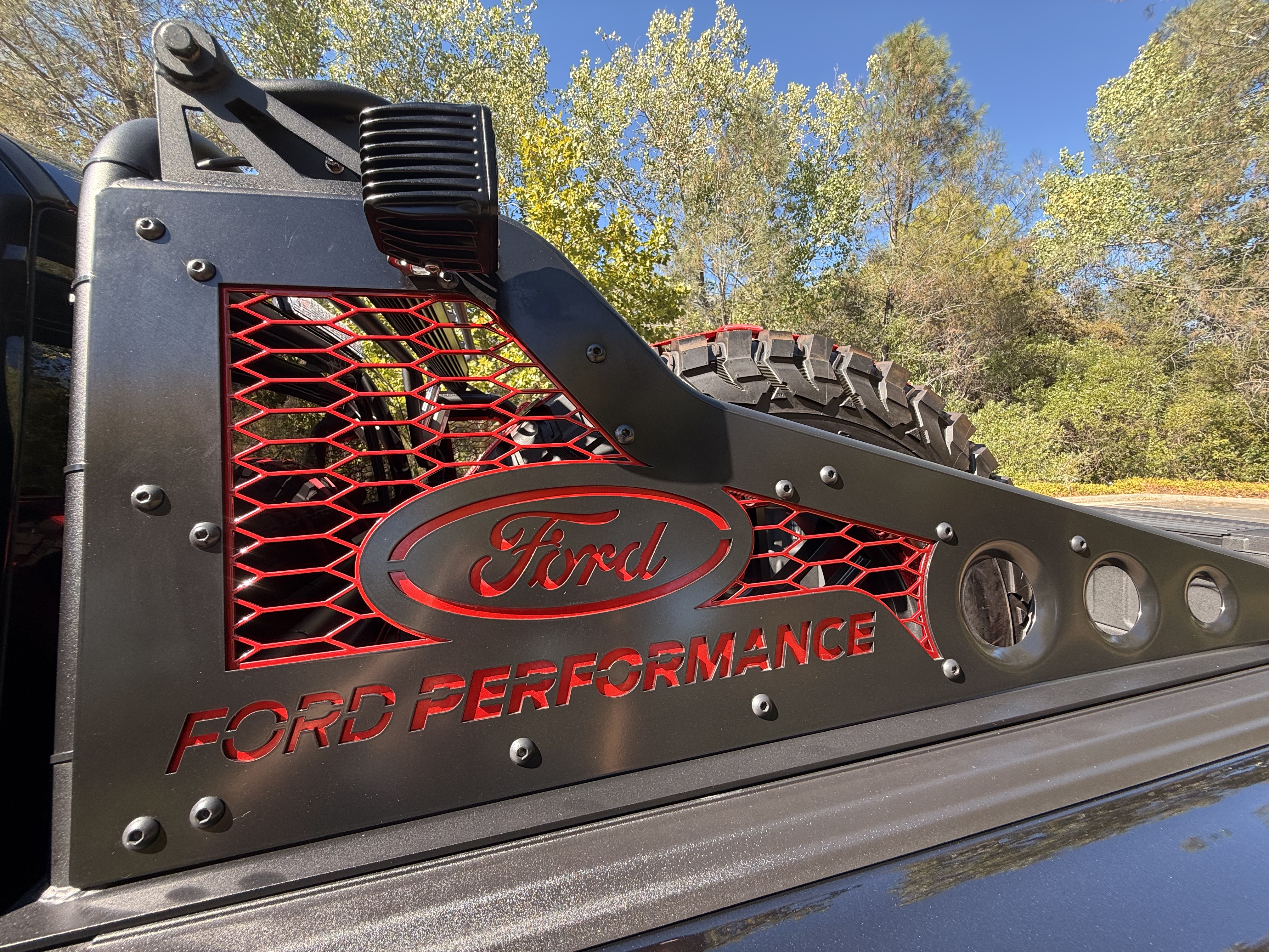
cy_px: 476
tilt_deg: -3.7
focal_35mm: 14
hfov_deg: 102.1
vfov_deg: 85.7
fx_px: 513
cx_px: 634
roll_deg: -1.0
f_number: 2.2
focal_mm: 2.22
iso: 25
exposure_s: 1/123
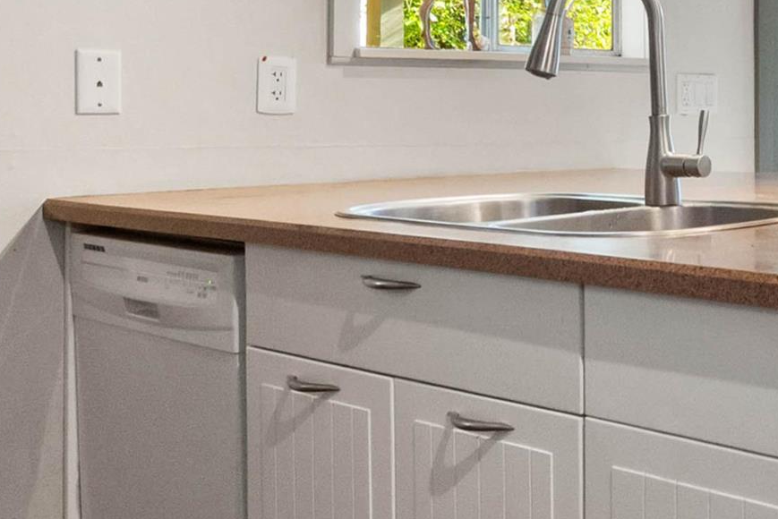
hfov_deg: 32.5
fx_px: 1146
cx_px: 875
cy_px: 78
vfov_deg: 25.0
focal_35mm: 53
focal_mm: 10
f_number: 8
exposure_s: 1/40
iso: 200
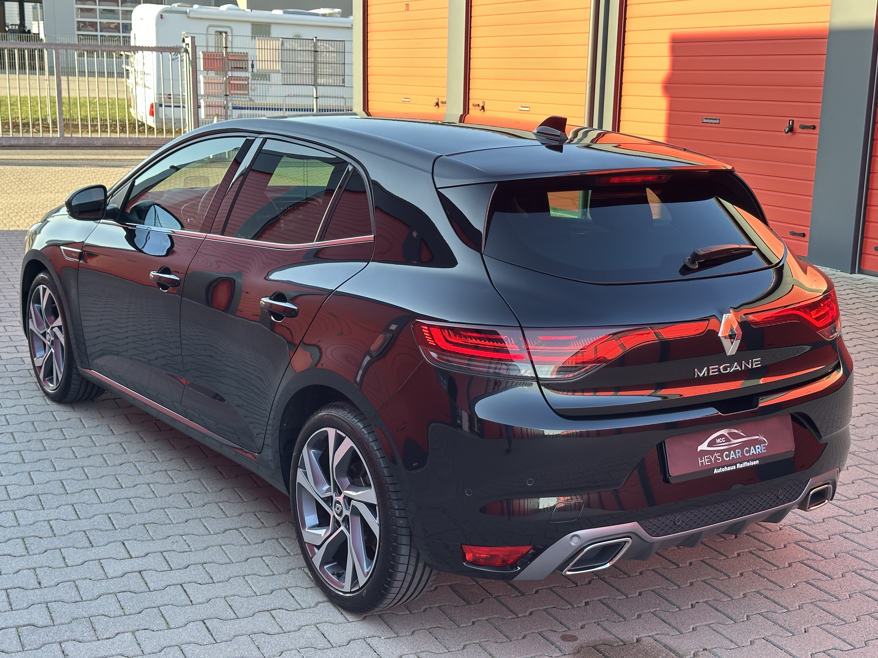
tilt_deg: -12.9
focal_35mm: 48
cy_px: 329
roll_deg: -1.1
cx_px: 439
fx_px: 1217
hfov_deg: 39.7
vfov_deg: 30.3
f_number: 1.78
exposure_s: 1/195
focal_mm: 6.86
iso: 64
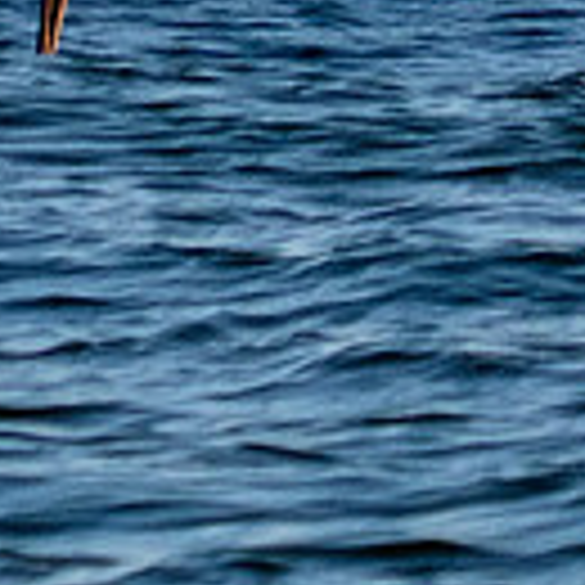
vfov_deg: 0.7
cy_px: -1003
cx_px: 635
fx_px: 47876
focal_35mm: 2504
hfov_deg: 0.7
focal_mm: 200
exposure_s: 1/1000
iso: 400
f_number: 5.6
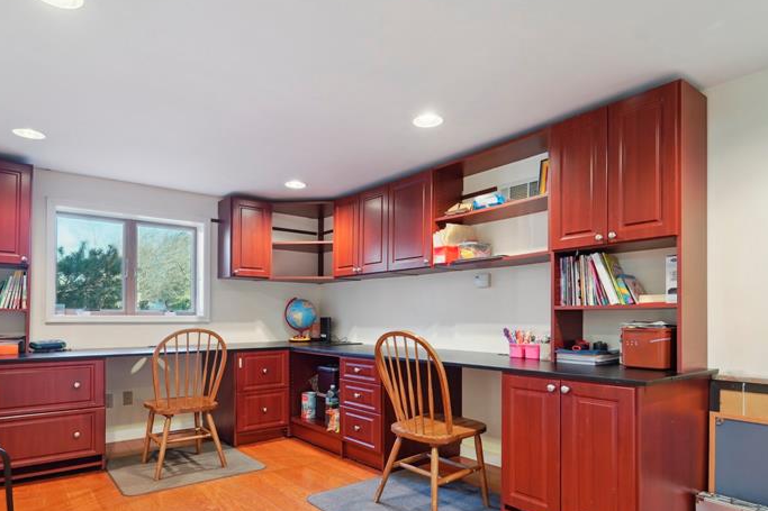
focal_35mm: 21
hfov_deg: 81.2
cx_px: 365
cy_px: 331
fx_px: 448
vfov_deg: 58.4
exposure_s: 1/3.33
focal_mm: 14
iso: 400
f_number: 8
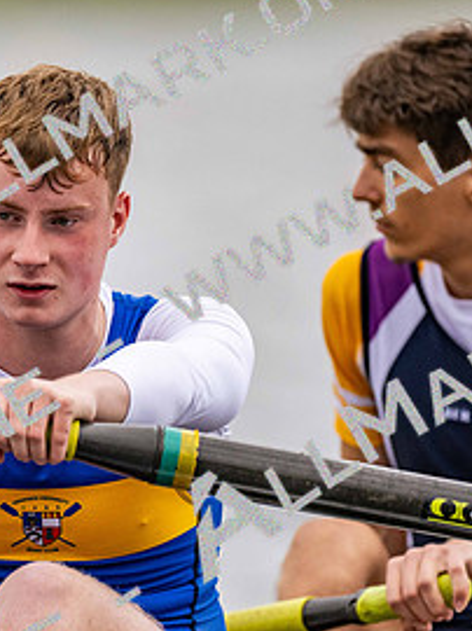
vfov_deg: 1.6
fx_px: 22579
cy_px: 361
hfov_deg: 1.2
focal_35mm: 1240
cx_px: -9
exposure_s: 1/2500
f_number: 4
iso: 1100
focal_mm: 600
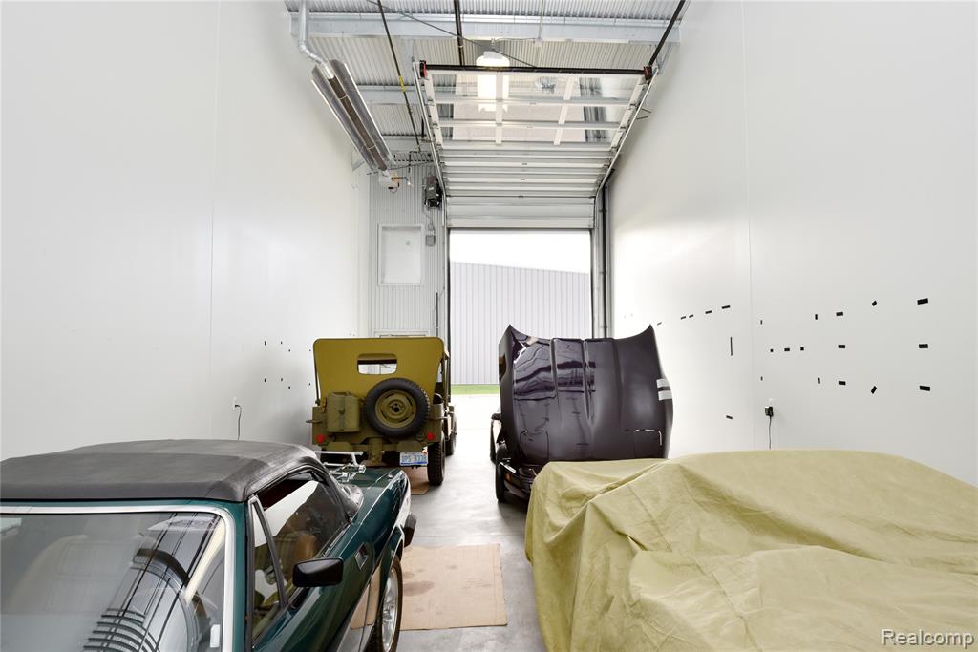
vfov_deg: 70.5
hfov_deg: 93.3
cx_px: 489
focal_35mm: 17
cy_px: 326
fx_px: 462
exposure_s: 1/80
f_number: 11
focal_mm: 17
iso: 640
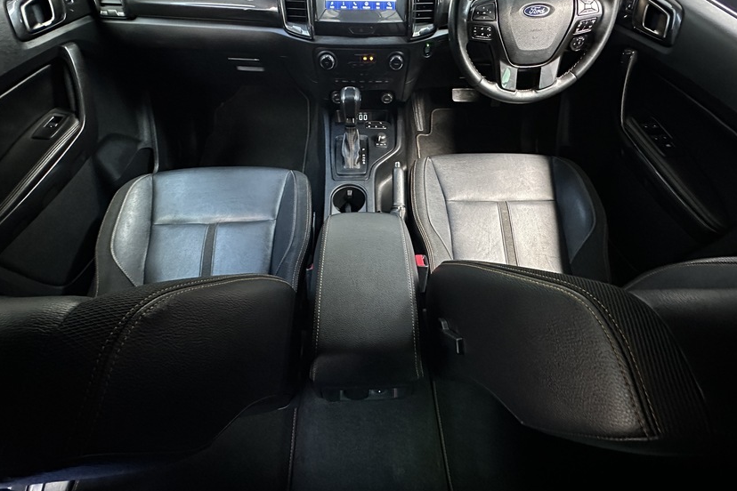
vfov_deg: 67.2
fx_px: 368
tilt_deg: -52.9
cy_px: 220
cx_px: 383
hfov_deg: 90.0
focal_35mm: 18
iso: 1000
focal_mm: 2.22
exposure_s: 1/50
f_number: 2.2
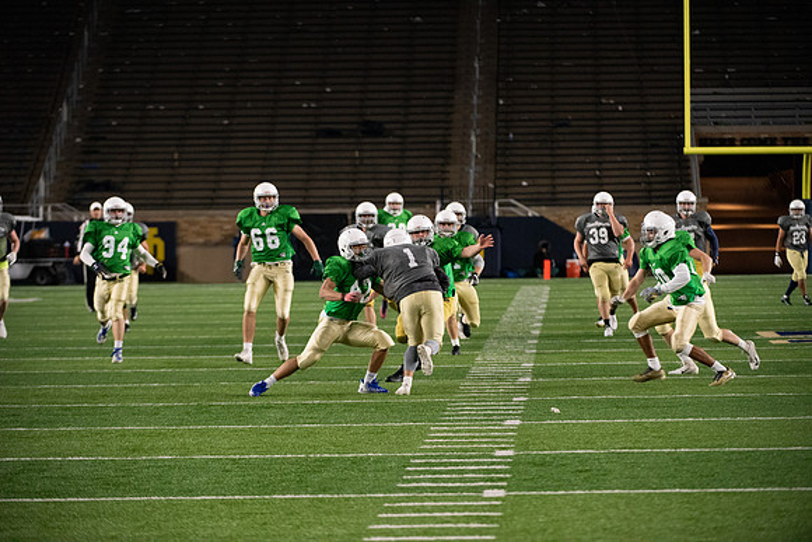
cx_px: 406
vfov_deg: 6.5
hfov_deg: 9.8
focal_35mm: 210
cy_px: 271
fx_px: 4738
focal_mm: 210
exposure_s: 1/500
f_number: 4.5
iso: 5000
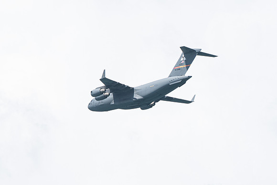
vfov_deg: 3.2
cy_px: 100
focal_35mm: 429
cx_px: 80
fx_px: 3305
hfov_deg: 4.8
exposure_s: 1/1250
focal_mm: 244
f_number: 10
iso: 640
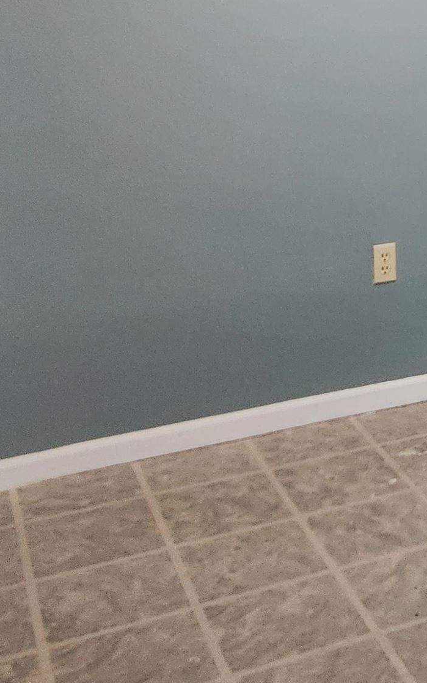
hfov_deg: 17.8
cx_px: 595
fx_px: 1247
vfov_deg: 29.2
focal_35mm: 67
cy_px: 48
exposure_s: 1/120
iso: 640
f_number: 1.8
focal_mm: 5.4
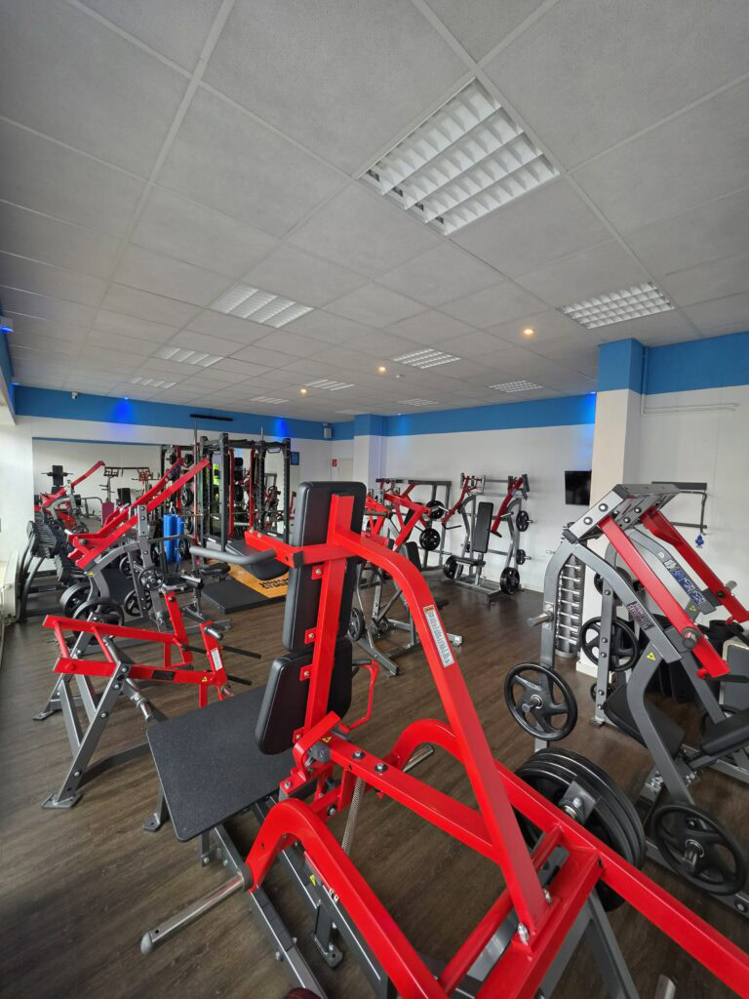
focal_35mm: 13
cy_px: 500
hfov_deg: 89.9
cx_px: 374
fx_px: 375
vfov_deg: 106.2
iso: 160
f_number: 1.9
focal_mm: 2.2
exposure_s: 1/50
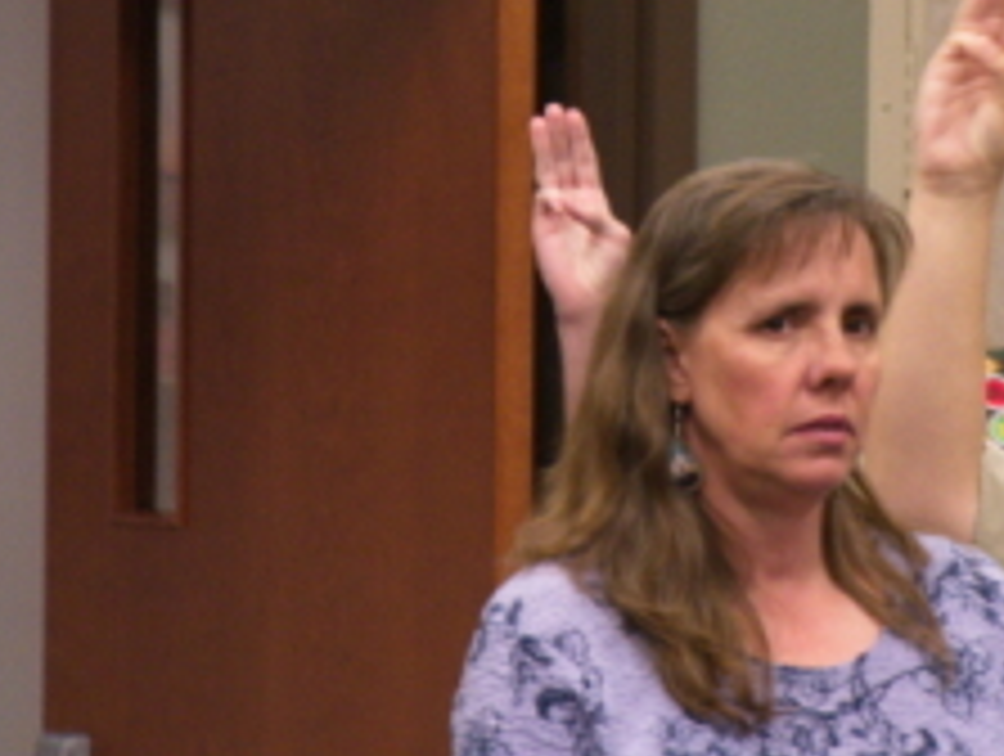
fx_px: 13015
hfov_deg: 4.4
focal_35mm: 448
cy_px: 115
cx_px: 885
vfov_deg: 3.3
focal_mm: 120
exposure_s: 1/80
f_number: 5.5
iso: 3200
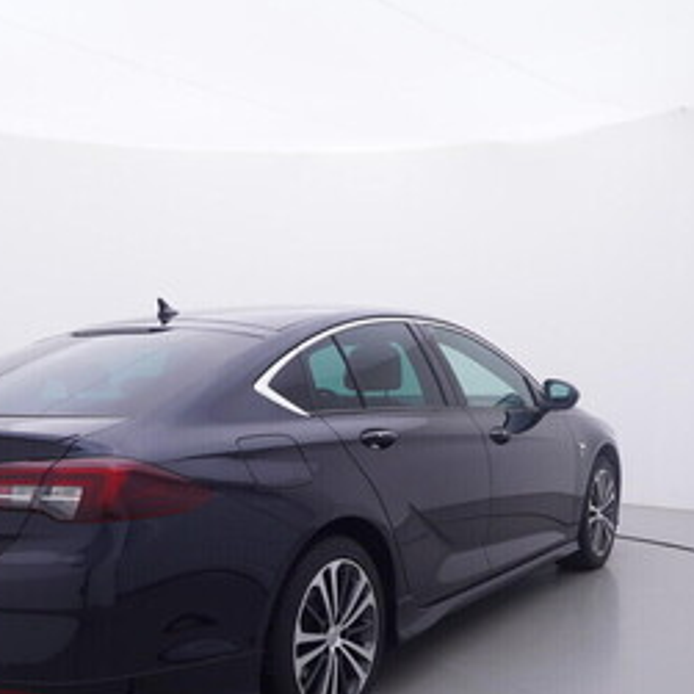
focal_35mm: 42
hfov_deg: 40.1
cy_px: 474
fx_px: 951
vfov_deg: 39.5
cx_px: 319
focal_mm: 15
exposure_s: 1/80
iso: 200
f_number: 5
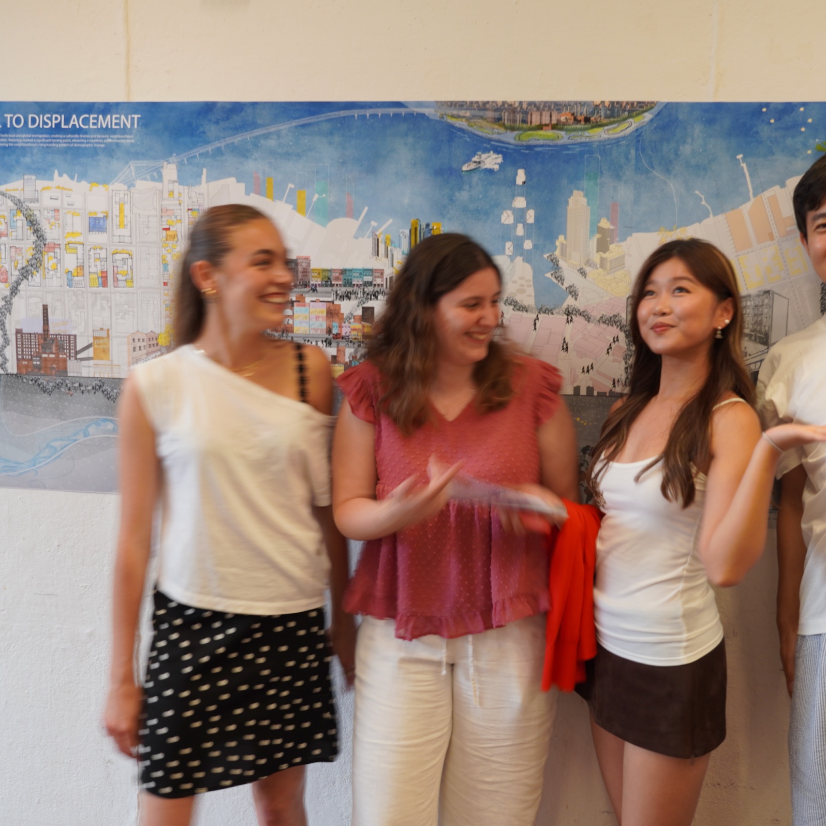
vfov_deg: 36.8
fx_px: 1242
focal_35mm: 46
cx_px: 476
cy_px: 414
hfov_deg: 36.7
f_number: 5
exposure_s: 1/15
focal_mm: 24
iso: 160
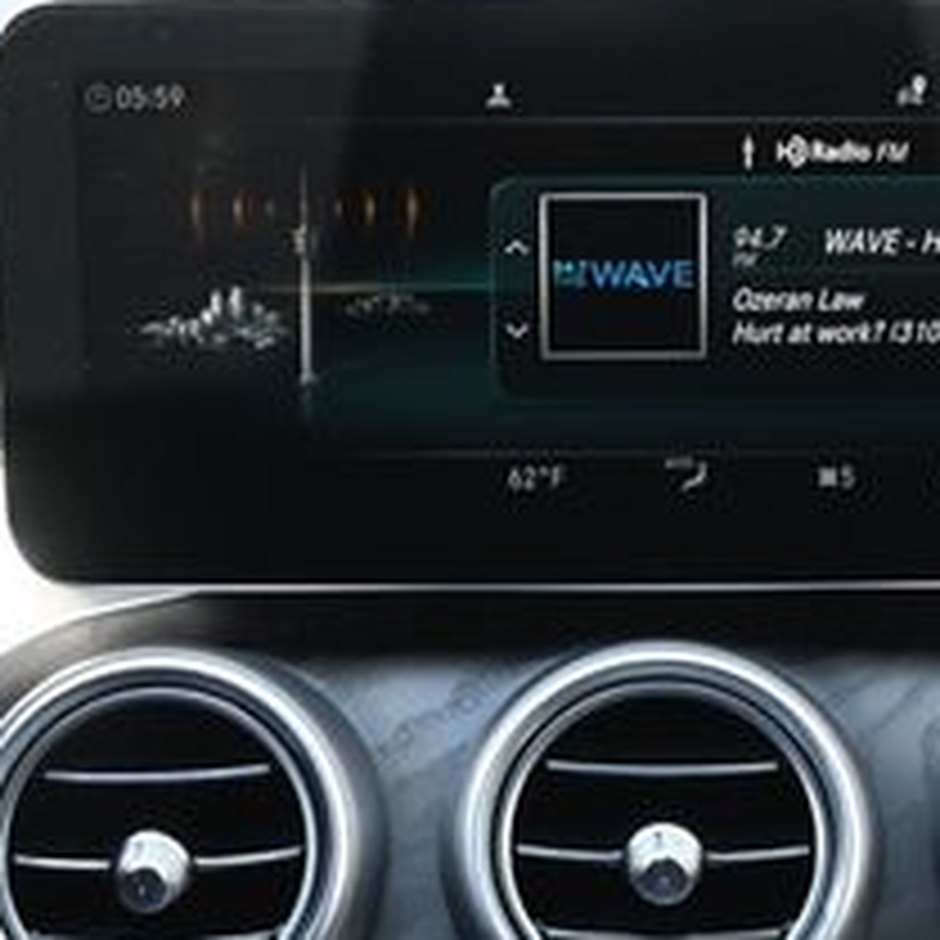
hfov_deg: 12.8
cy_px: 859
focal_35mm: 136
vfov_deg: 12.7
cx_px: 666
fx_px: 4187
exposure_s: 1/125
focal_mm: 35
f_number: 5.3
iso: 720
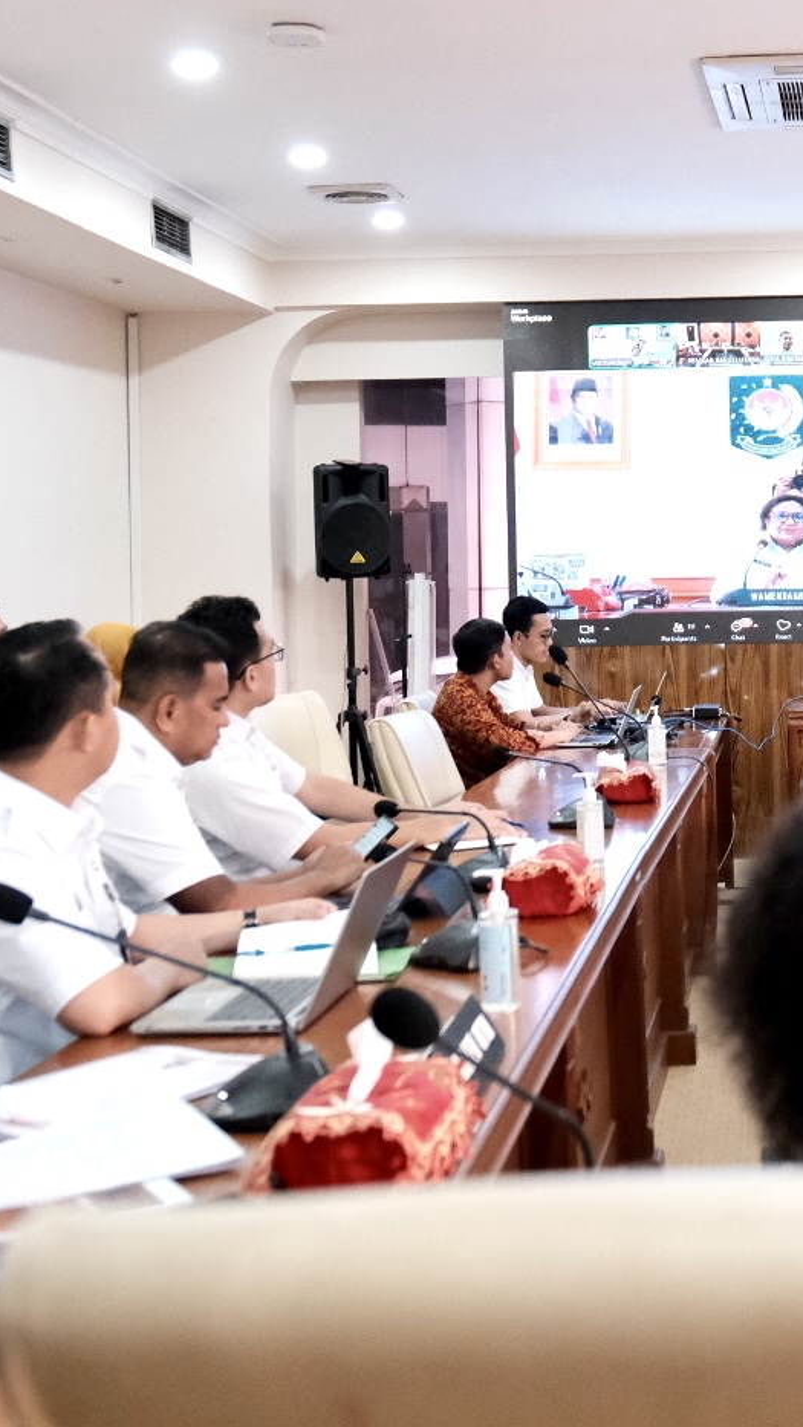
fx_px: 1703
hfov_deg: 25.4
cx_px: 782
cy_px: 672
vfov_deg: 45.4
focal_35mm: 45
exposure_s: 1/160
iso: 4000
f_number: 2.8
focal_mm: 17
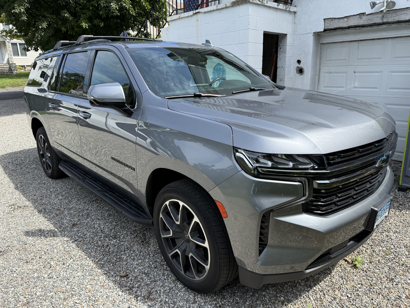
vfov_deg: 56.8
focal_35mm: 24
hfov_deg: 71.6
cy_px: 154
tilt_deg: -13.6
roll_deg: +1.8
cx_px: 205
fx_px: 284
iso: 100
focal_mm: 6.76
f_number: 1.78
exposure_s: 1/2370
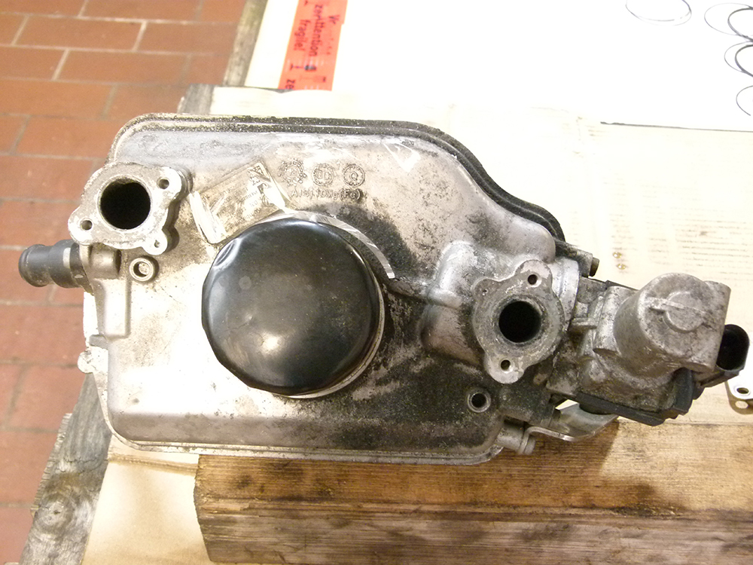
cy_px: 282
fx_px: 1088
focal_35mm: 50
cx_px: 376
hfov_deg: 38.2
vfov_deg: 29.1
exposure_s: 1/25
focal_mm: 9
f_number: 3.2
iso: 400
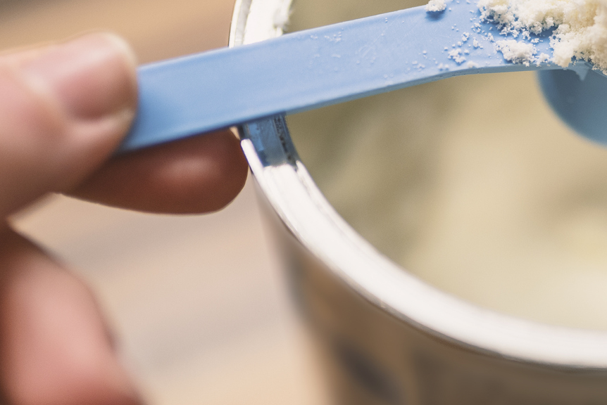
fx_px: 1451
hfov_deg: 22.7
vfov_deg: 15.8
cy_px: 84
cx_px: 612
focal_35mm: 86
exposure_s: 1/200
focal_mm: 35
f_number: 1.8
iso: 320
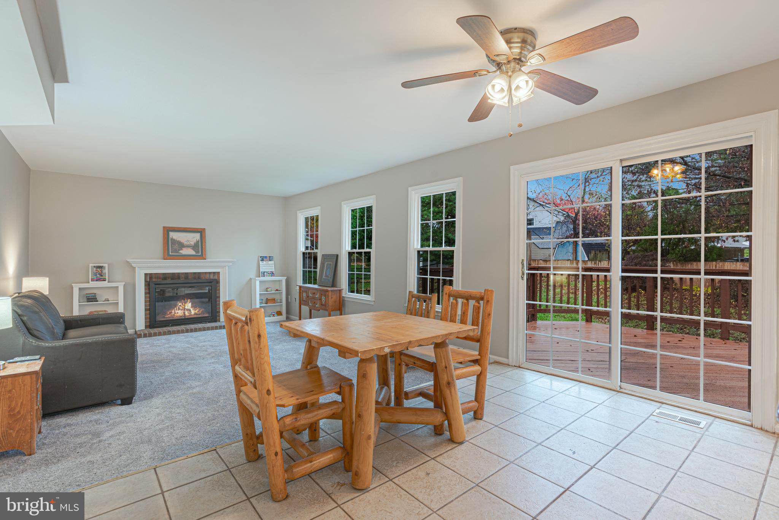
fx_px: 368
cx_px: 390
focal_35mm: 17
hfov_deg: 93.3
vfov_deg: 70.5
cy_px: 260
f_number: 8
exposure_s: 1/640
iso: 200
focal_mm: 17
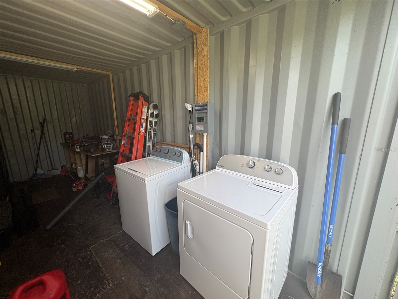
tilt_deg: -10.7
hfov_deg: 102.1
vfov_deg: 85.7
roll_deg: +1.6
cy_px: 150
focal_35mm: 14
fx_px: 161
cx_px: 199
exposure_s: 1/120
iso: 50
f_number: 2.2
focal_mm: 2.22
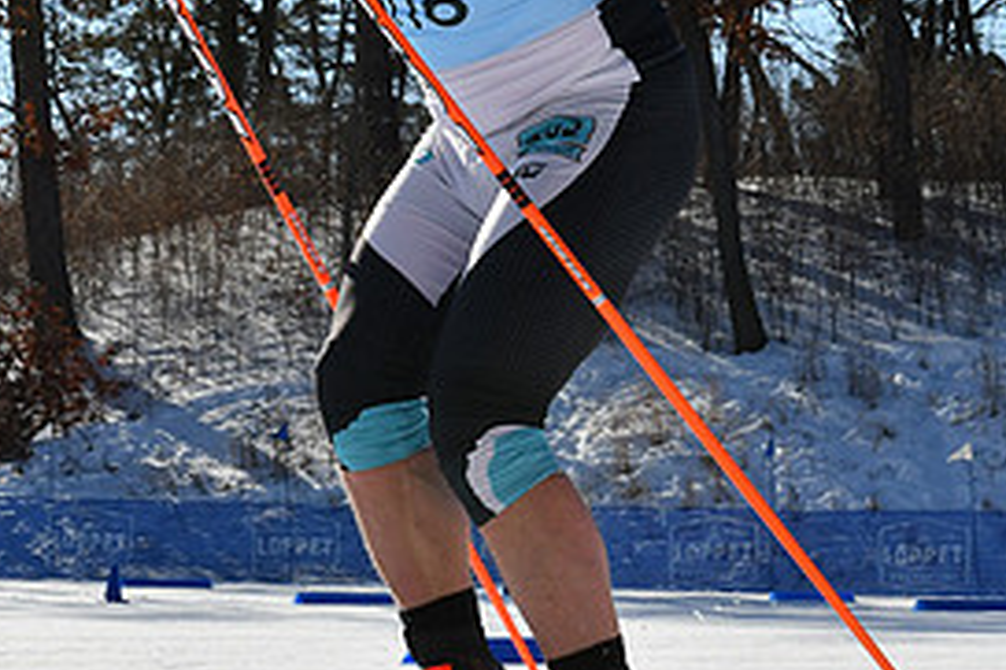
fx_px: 3575
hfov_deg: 16.0
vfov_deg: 10.7
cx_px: 303
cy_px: 198
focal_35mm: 128
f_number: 11
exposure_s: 1/1600
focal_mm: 40
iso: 800
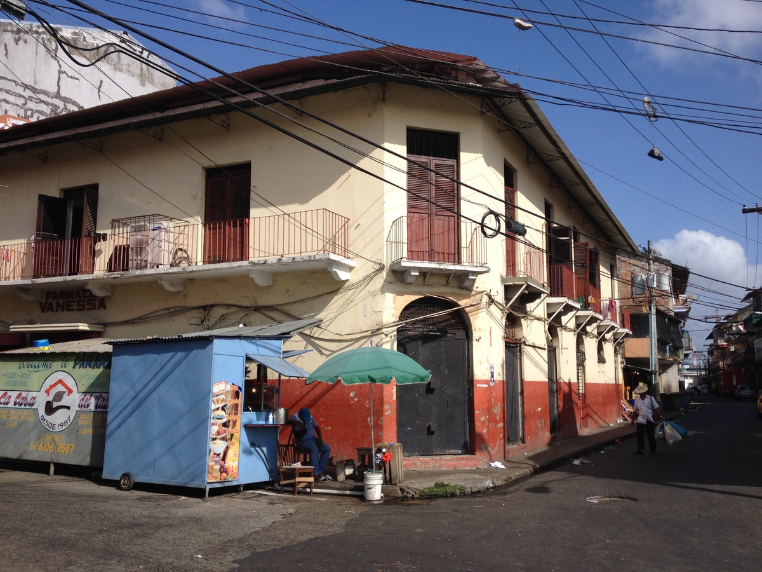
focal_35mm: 35
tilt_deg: +4.4
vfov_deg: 40.7
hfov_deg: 52.6
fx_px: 770
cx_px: 381
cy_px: 286
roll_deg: -0.1
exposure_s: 1/2304
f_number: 2.4
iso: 50
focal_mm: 4.28
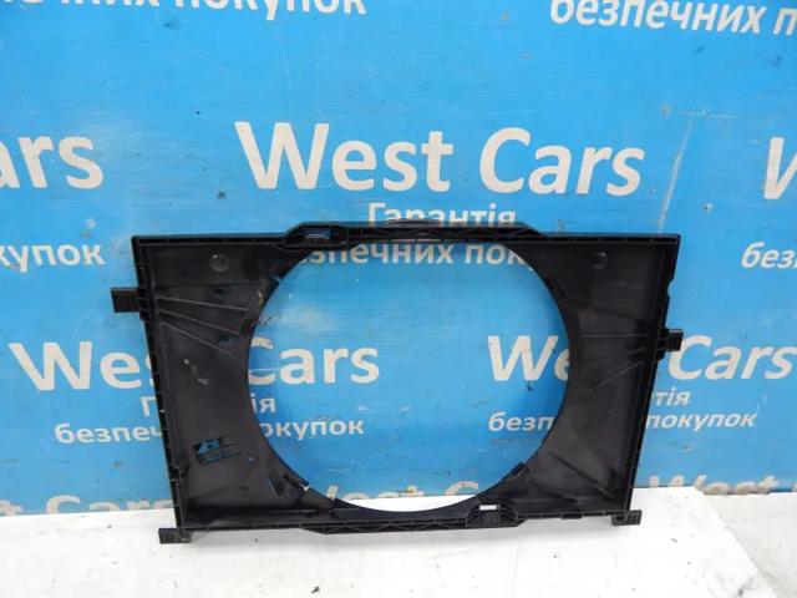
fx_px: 530
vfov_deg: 58.9
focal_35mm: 23
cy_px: 299
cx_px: 398
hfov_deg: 73.9
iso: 400
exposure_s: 1/50
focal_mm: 4
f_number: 3
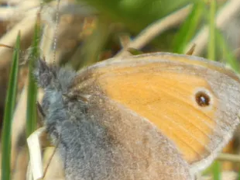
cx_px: 130
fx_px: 16911
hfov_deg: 0.8
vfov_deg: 0.6
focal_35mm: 2441
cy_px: 129
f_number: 5.8
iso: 80
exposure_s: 1/160
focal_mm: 211.8
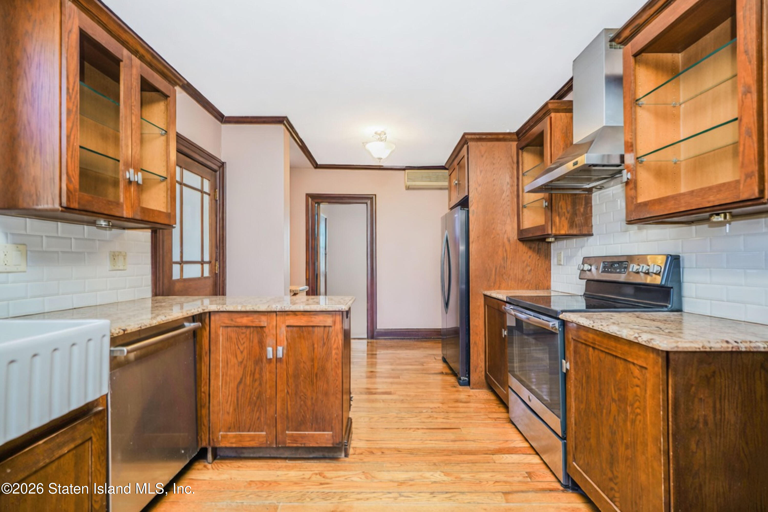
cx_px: 384
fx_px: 341
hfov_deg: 96.7
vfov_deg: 73.7
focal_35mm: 16
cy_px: 256
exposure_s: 1/6
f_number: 4
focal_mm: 16
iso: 50
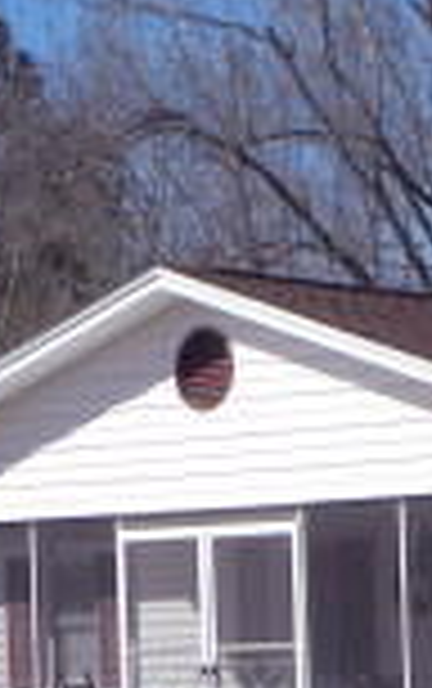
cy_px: 782
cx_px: 796
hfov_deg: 6.3
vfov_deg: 10.1
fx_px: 3832
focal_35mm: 204
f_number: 5.6
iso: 64
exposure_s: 1/372
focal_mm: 8.2
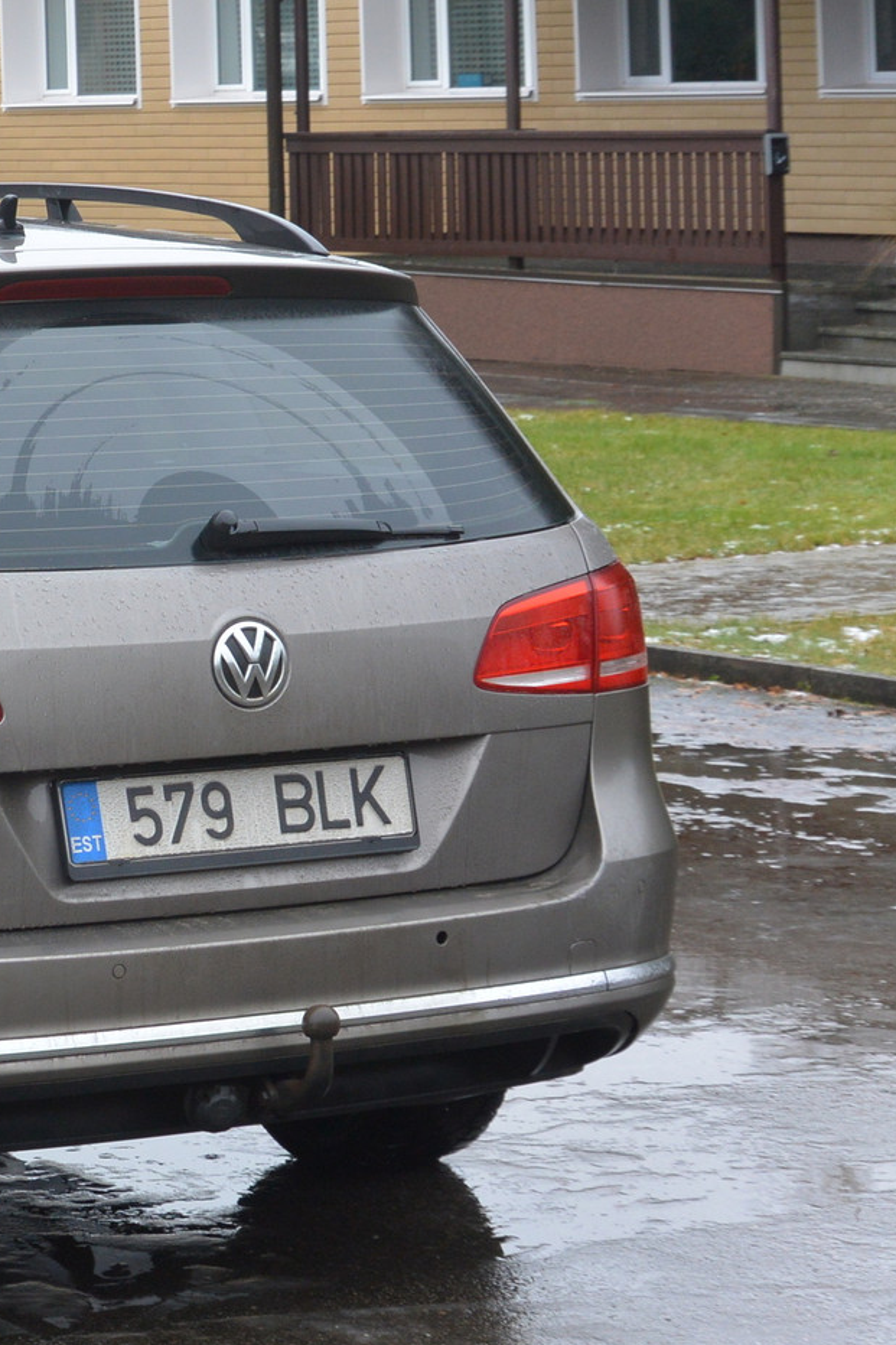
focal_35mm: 139
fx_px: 5191
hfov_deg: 9.7
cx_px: -207
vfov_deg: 14.8
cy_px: 677
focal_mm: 30
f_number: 5
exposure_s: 1/20
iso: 160
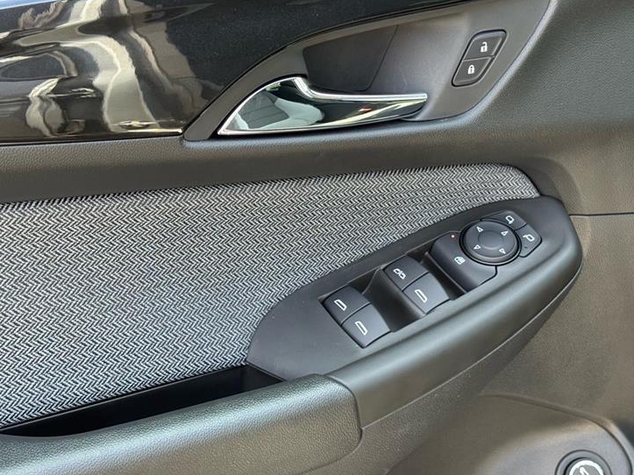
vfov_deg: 21.6
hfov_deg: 28.5
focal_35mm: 68
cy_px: 237
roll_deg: -2.4
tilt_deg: -30.7
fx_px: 1245
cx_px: 352
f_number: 1.78
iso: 125
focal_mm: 6.76
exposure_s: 1/242
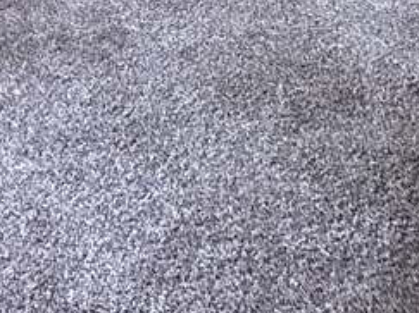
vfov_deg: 13.0
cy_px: -280
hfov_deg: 19.3
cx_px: 303
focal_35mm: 101
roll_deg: -3.5
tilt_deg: -7.2
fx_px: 1222
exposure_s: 1/60
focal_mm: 6.76
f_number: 1.78
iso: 320
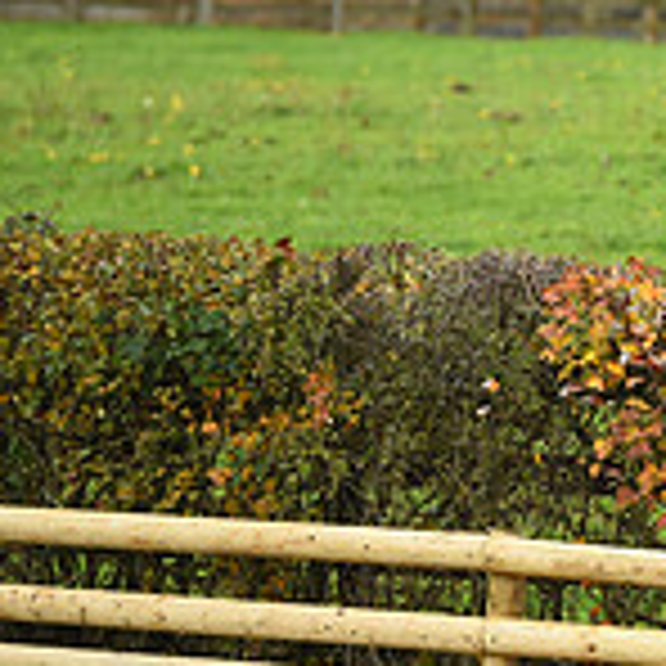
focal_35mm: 666
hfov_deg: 2.6
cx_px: 1278
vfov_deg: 2.6
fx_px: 14497
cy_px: 364
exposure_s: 1/1000
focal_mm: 200
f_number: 5
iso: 1250
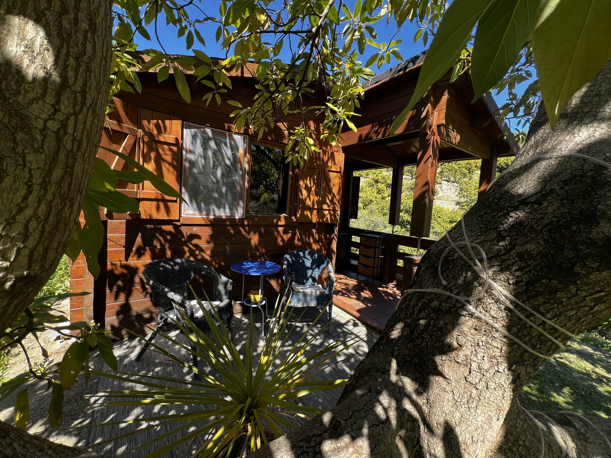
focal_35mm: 13
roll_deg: -4.2
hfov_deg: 106.2
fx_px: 229
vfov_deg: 89.9
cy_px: 229
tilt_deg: -6.1
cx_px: 306
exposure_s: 1/226
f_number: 1.8
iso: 32
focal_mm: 1.57
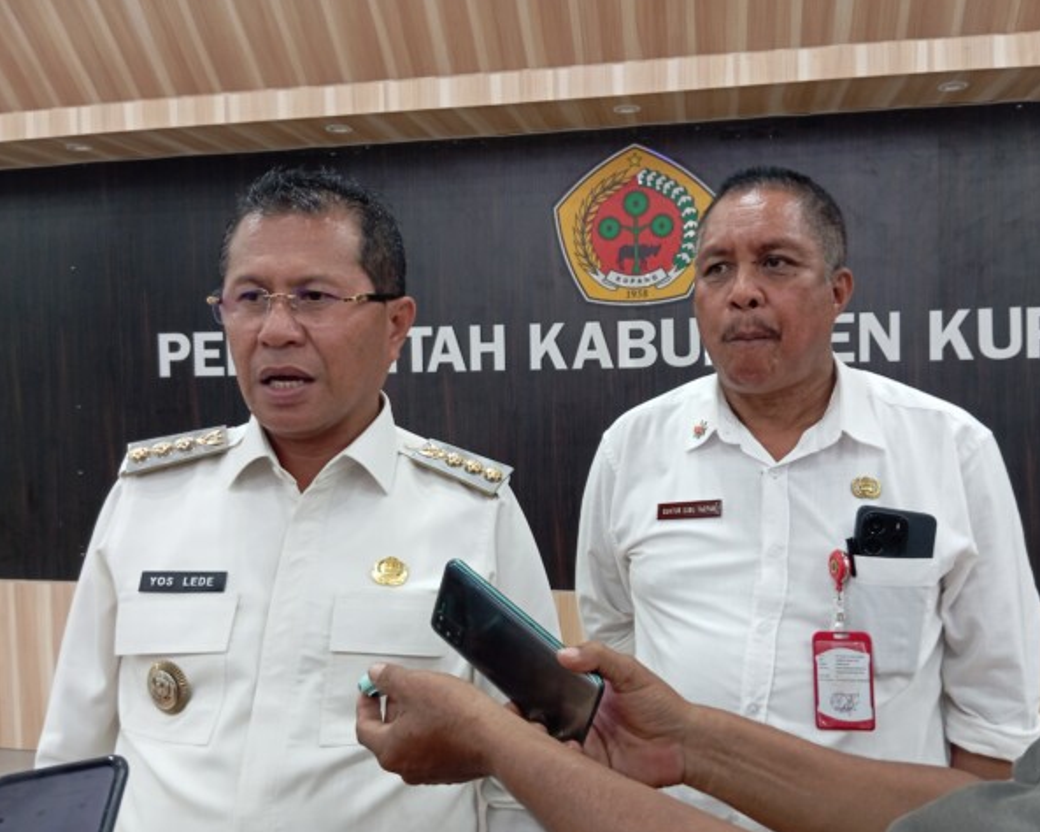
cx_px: 552
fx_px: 923
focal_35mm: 30
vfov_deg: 48.5
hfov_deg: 58.7
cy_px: 424
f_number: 1.8
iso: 793
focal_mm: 4.22
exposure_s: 1/25
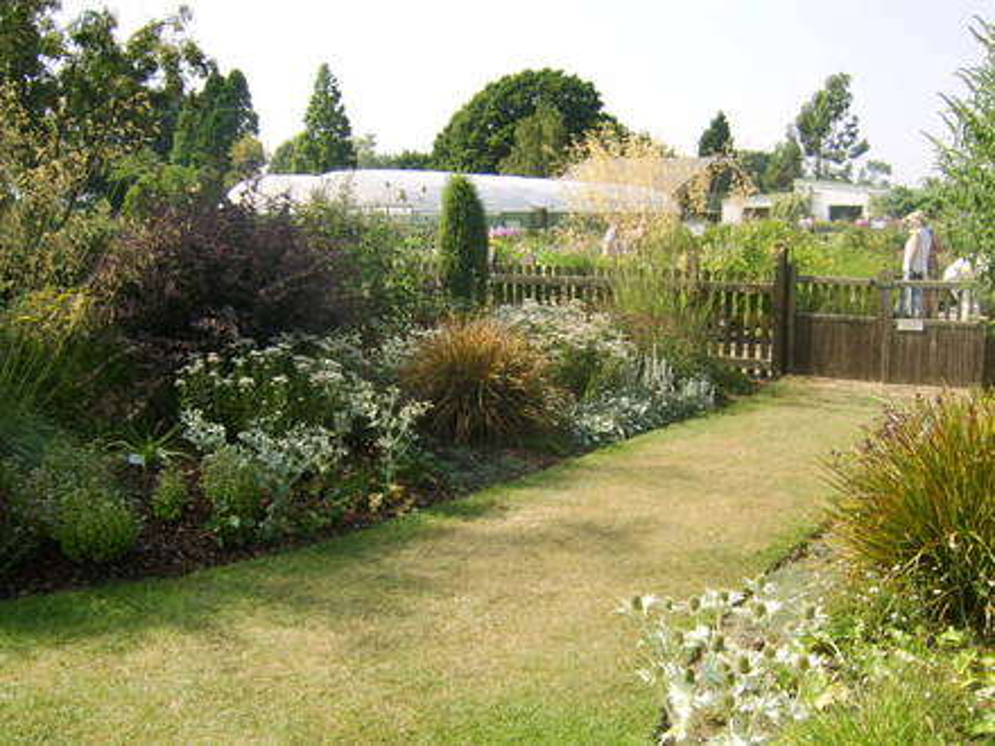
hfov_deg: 58.4
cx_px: 498
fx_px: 891
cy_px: 373
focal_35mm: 31
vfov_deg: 45.4
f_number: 6.7
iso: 71
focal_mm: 8.13
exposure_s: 1/162
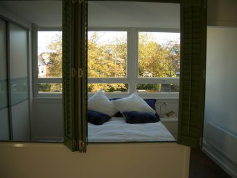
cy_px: 89
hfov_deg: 52.6
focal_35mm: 35
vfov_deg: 40.7
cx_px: 118
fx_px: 240
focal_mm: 5.8
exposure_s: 1/200
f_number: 2.6
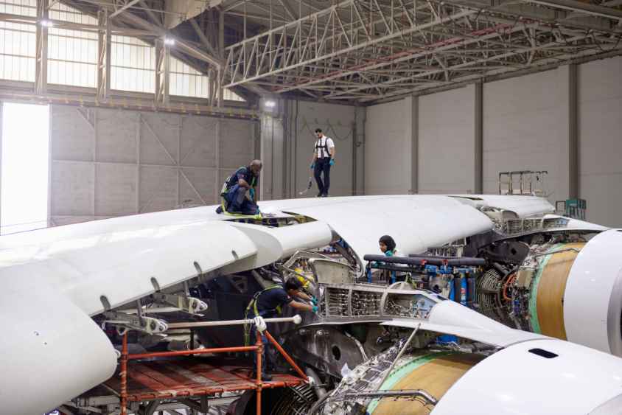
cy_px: 208
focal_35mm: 48
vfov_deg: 28.1
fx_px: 829
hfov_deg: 41.1
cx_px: 311
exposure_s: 1/100
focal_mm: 48
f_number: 3.2
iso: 400
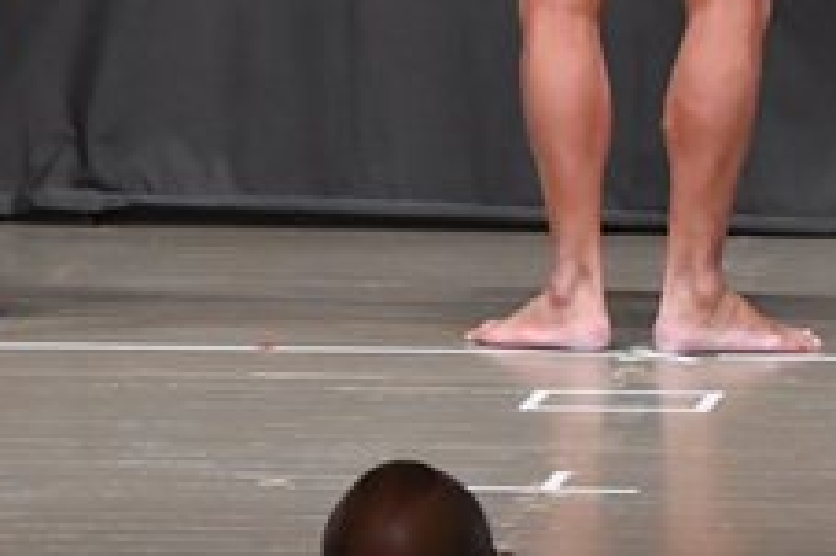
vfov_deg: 2.2
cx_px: 691
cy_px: -169
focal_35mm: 626
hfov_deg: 3.3
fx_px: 14526
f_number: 5.6
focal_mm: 122
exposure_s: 1/400
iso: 5000
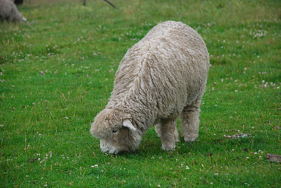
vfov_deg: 7.7
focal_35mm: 180
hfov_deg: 11.4
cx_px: 140
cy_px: 94
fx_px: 1407
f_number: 6.3
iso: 400
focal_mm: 120
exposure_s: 1/640
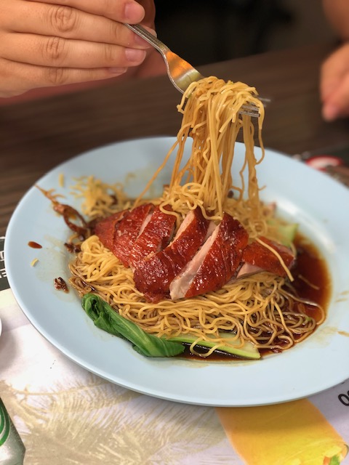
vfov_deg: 33.8
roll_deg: -7.2
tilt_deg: -38.6
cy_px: 232
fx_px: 766
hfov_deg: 25.7
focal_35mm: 57
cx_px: 174
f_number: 2.8
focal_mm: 6.6
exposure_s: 1/33
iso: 25
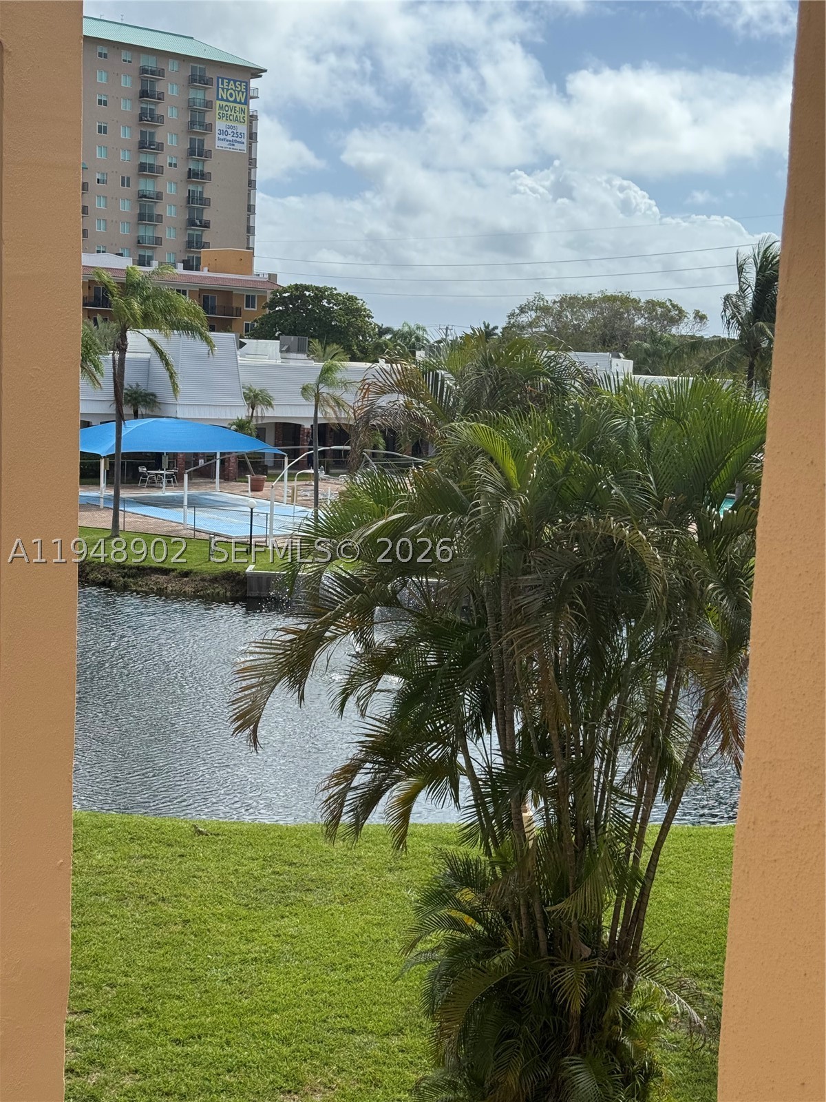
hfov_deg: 30.3
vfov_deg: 39.7
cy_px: 551
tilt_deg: -7.4
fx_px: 1527
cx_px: 413
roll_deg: -2.4
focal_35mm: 48
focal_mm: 6.76
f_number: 1.78
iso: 64
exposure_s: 1/5848
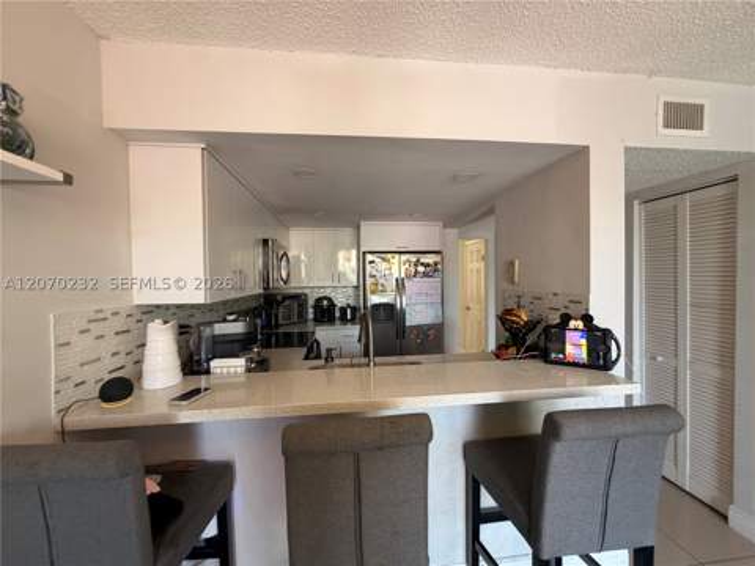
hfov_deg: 102.1
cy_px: 283
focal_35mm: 14
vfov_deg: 85.7
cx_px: 378
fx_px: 305
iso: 200
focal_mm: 2.22
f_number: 2.2
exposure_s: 1/60
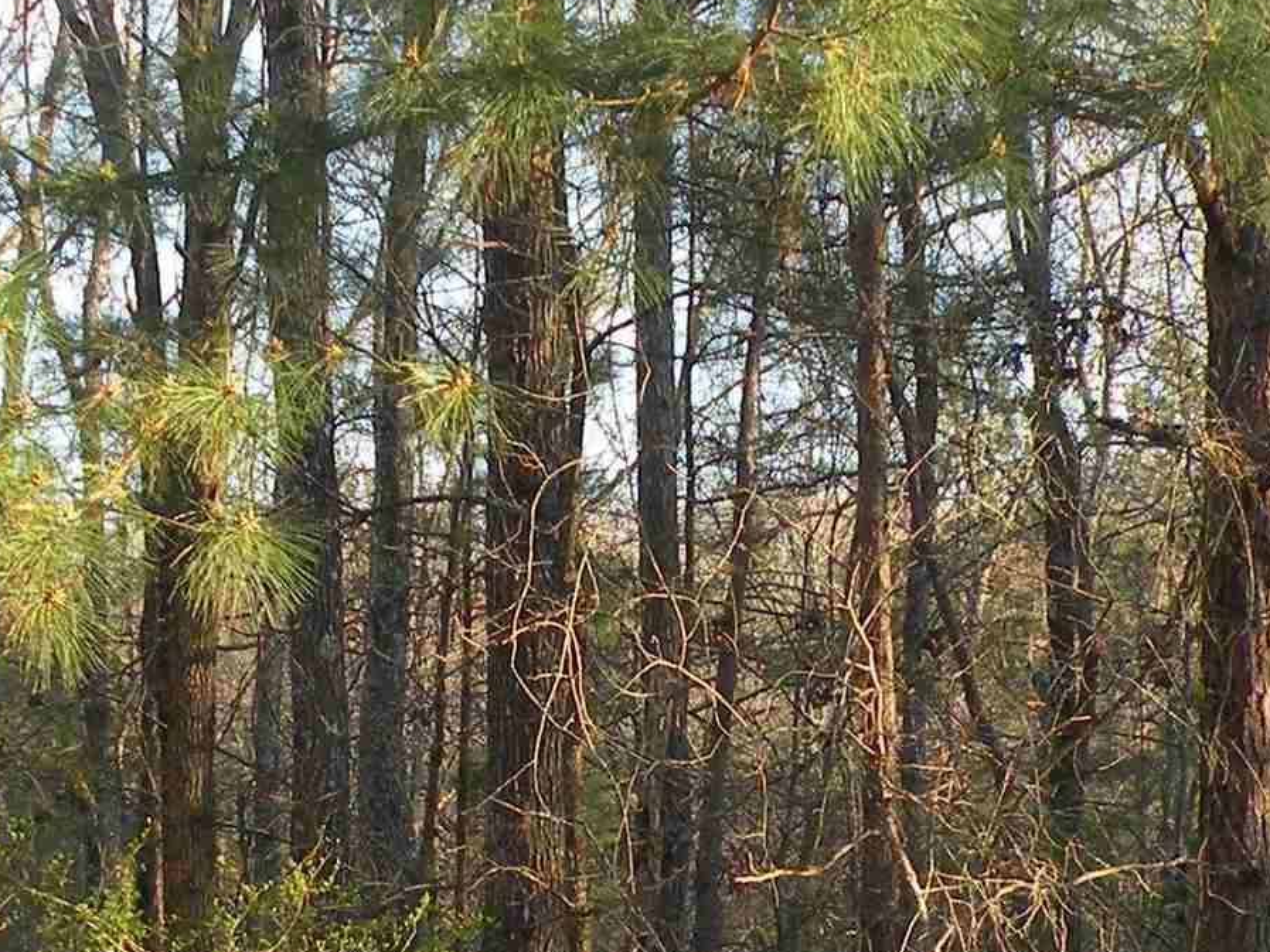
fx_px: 4146
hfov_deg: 17.4
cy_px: 883
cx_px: 597
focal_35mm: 113
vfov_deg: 13.0
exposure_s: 1/91.3
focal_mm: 5.8
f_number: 3.5
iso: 64
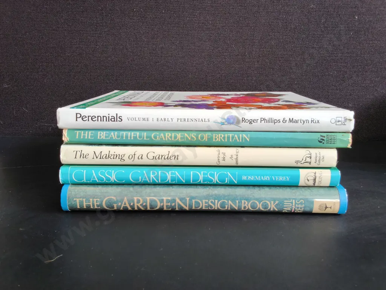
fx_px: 301
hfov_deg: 65.3
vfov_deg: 51.4
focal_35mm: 27
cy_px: 145
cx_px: 193
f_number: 2
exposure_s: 1/100
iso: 64
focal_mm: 2.87
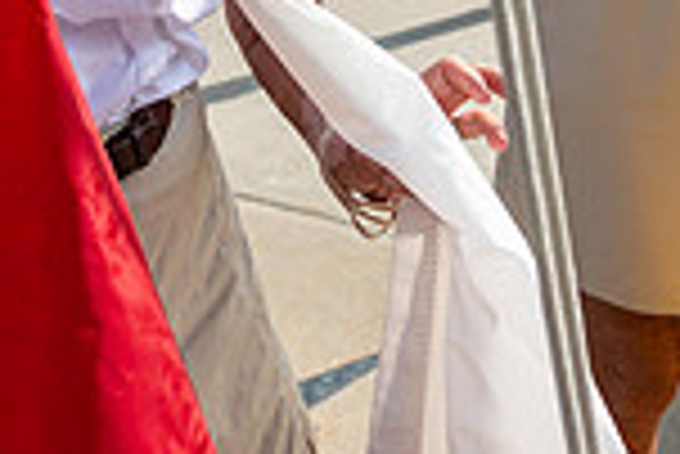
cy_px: -360
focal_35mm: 100
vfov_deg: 12.5
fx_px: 1891
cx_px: 384
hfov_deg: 20.4
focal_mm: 24
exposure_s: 1/3200
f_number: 4
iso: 320
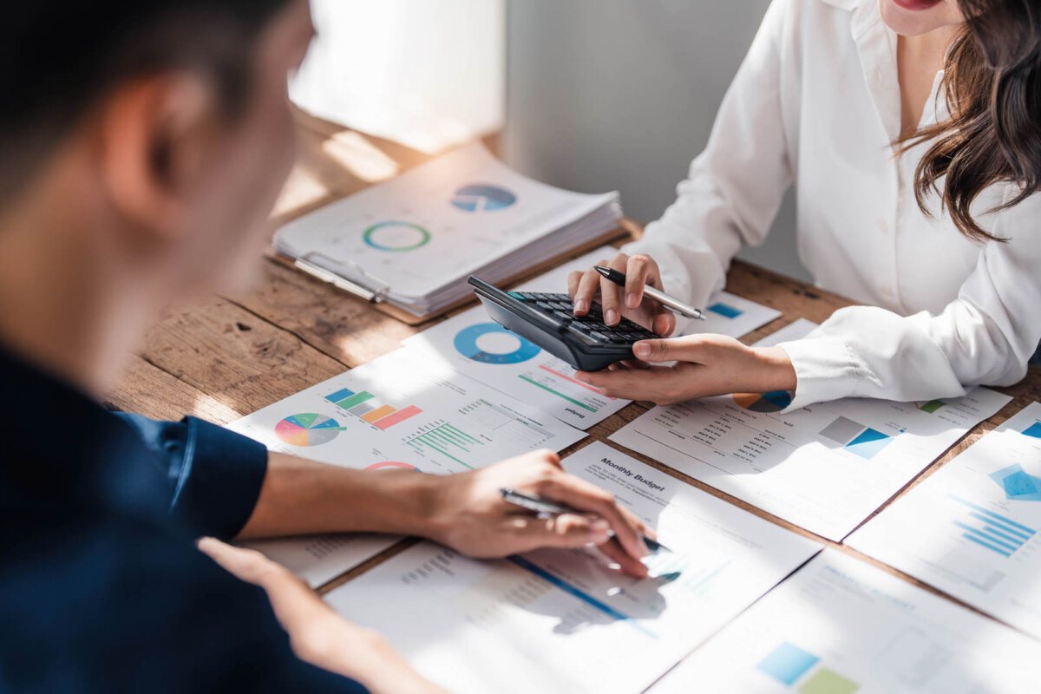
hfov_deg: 39.6
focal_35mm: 50
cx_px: 520
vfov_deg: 27.0
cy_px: 347
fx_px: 1446
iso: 100
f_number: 1.8
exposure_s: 1/800
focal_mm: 50
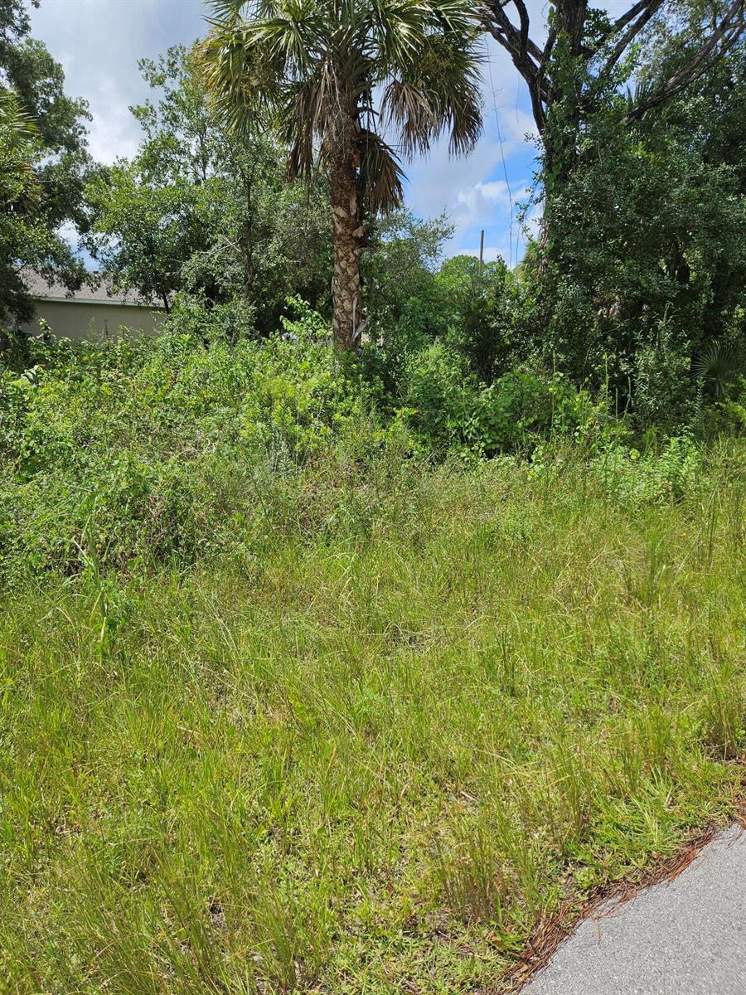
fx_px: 661
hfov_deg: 58.9
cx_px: 373
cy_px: 498
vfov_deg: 73.9
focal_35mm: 23
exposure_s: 1/1732
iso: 25
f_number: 1.8
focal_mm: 5.4
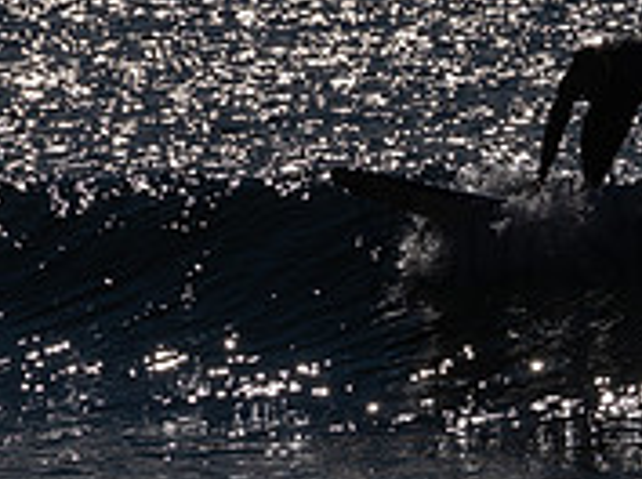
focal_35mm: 1890
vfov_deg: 0.8
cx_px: 749
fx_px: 34981
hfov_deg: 1.1
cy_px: 189
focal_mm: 500
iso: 64
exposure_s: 1/1000
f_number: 16
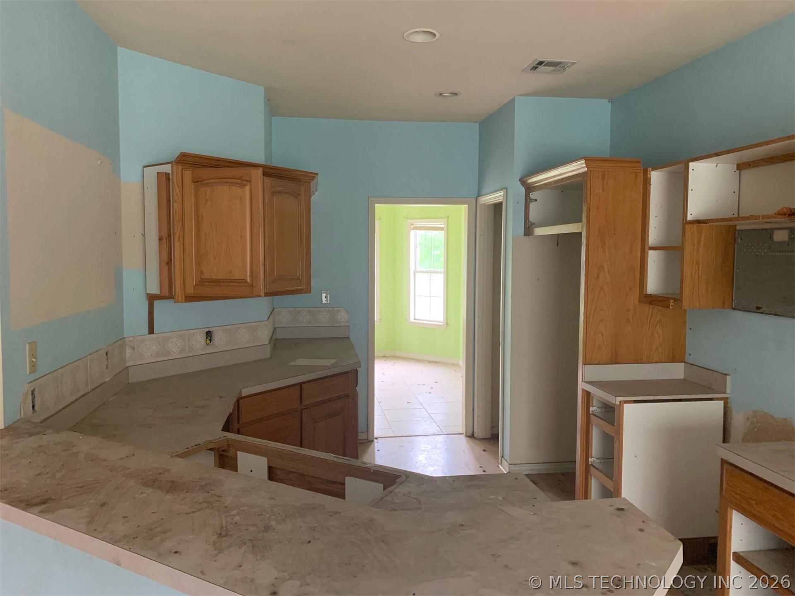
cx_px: 398
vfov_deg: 53.1
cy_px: 298
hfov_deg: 67.3
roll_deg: -0.5
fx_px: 597
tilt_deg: -3.0
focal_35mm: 26
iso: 400
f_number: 1.8
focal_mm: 4.25
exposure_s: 1/40
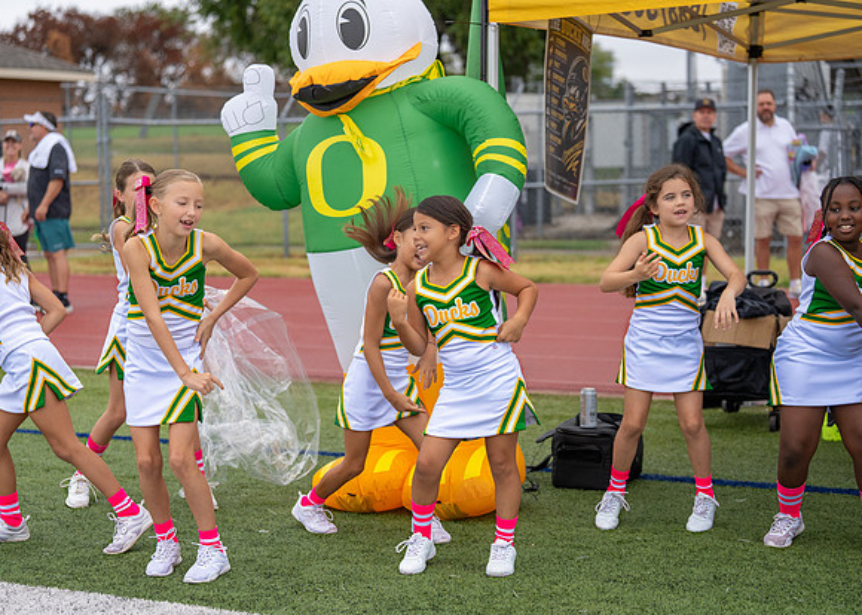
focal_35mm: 73
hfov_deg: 27.0
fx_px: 1795
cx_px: 400
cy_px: 308
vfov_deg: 19.4
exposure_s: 1/1250
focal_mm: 70
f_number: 2.8
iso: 500
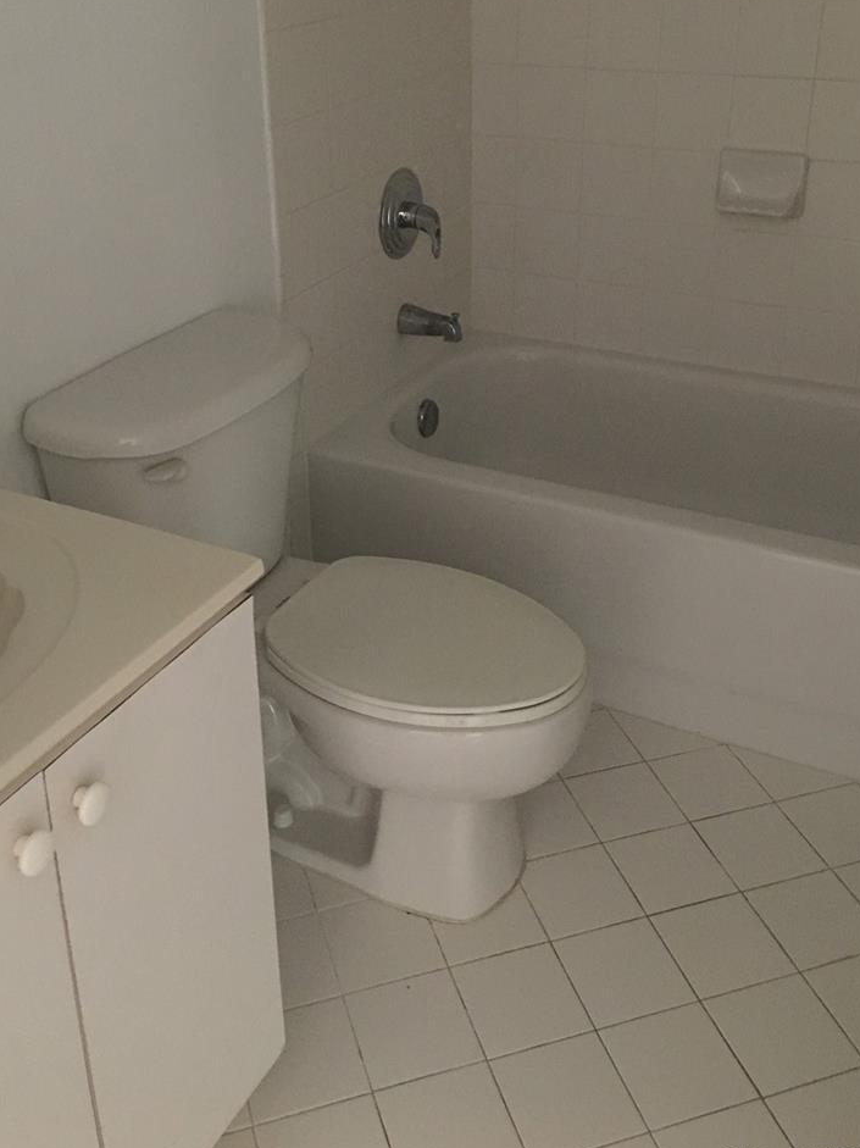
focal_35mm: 37
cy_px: 442
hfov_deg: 38.6
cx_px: 390
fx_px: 1226
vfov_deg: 49.7
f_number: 2.2
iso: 100
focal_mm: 4.15
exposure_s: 1/4
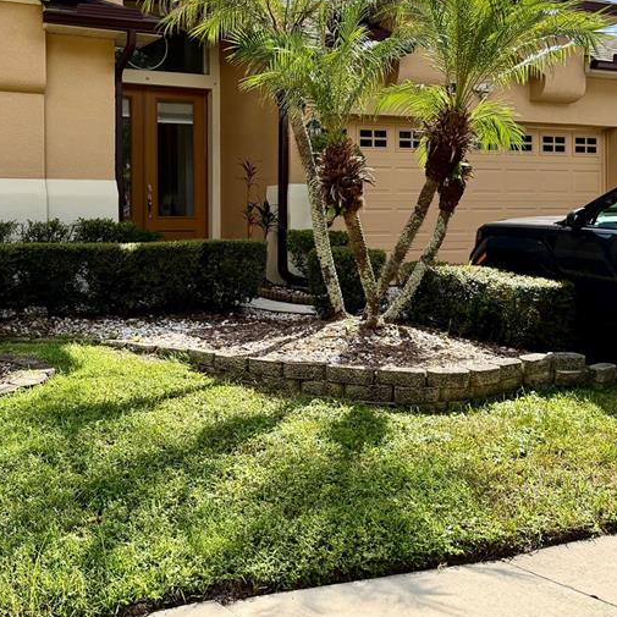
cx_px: 224
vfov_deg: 38.7
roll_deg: +0.4
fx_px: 867
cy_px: 203
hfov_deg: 38.9
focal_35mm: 43
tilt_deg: -0.1
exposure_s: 1/3584
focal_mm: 6.76
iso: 100
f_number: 1.78
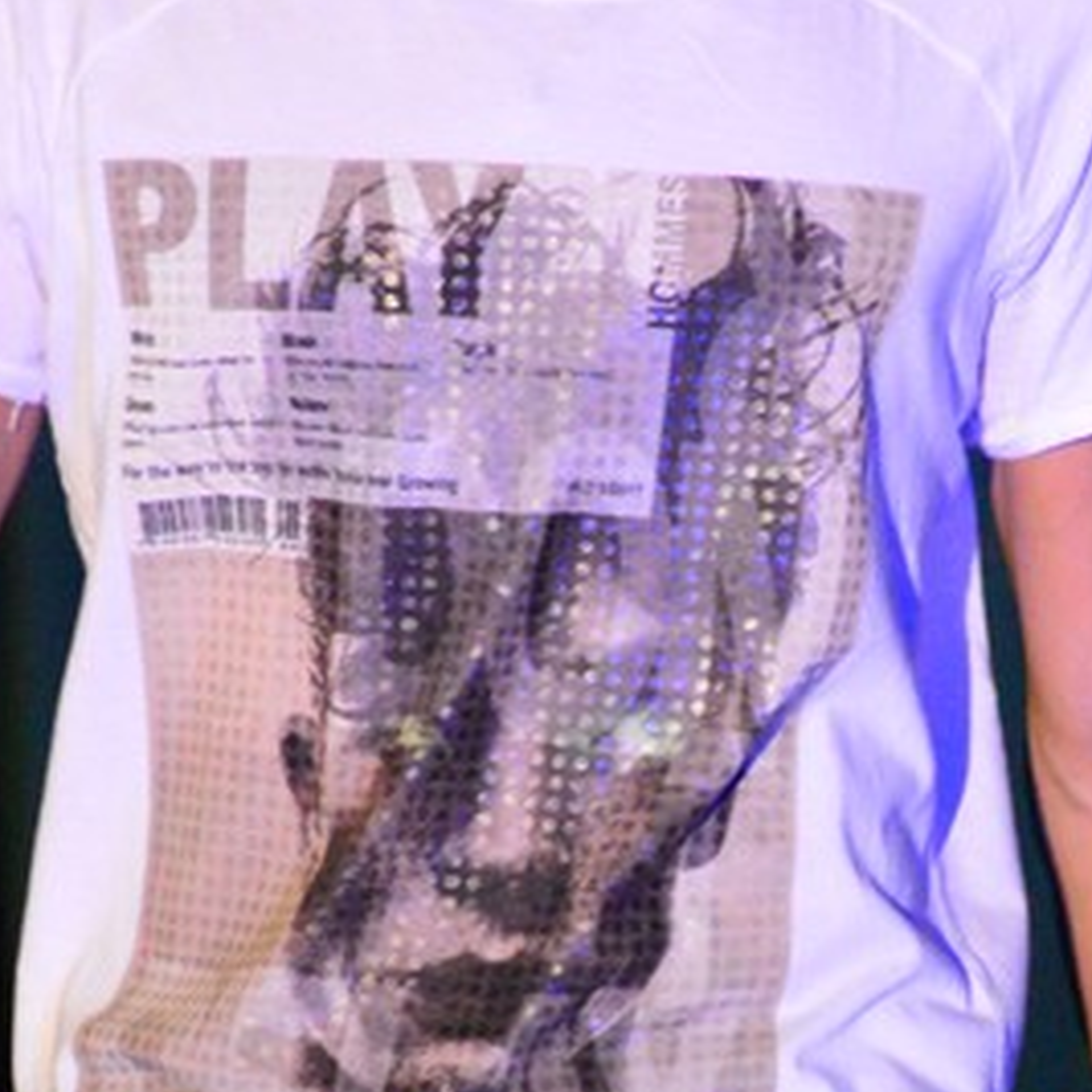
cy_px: 826
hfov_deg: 2.6
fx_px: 24377
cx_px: 673
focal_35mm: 683
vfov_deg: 2.6
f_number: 7.1
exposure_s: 1/160
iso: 6400
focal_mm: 140
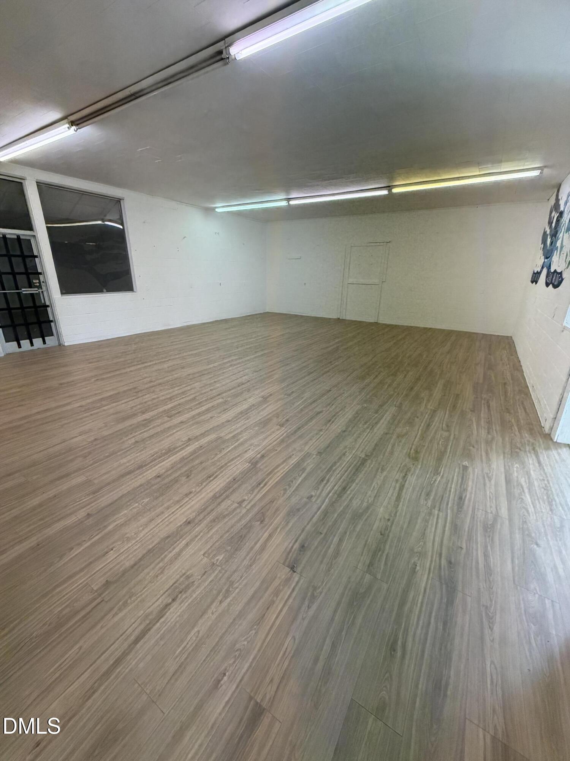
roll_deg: -0.6
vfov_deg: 102.1
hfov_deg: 85.7
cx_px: 285
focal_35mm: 14
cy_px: 380
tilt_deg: -20.0
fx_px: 307
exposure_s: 1/120
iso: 200
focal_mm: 2.22
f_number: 2.2
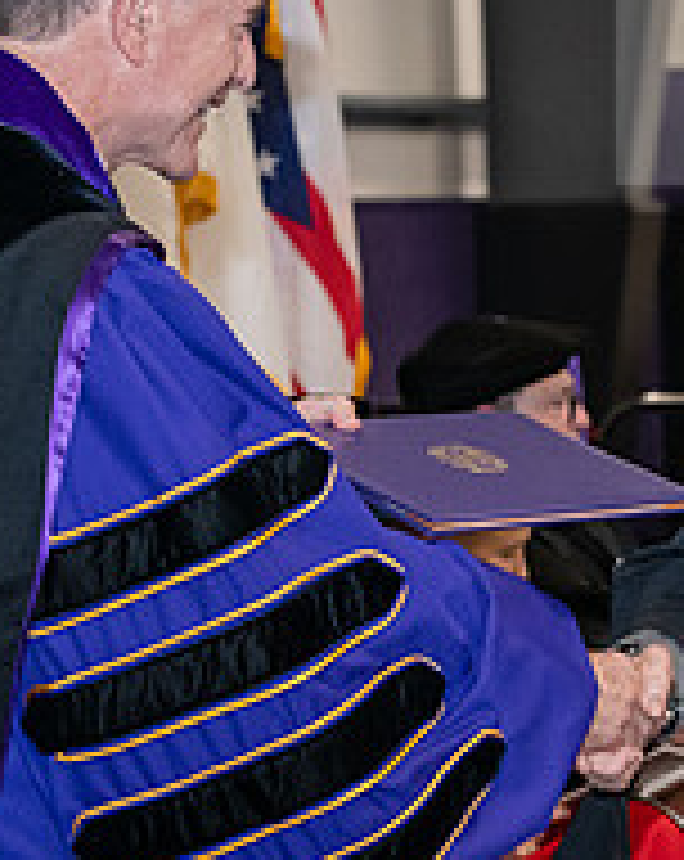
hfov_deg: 7.7
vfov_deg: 9.7
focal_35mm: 200
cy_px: 353
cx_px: 482
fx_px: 5077
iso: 2500
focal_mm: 70
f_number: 5
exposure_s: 1/200
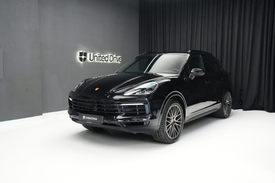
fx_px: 275
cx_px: 141
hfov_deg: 53.1
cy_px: 93
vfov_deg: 36.9
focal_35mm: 36
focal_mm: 35
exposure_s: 1/40
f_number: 7.1
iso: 5000
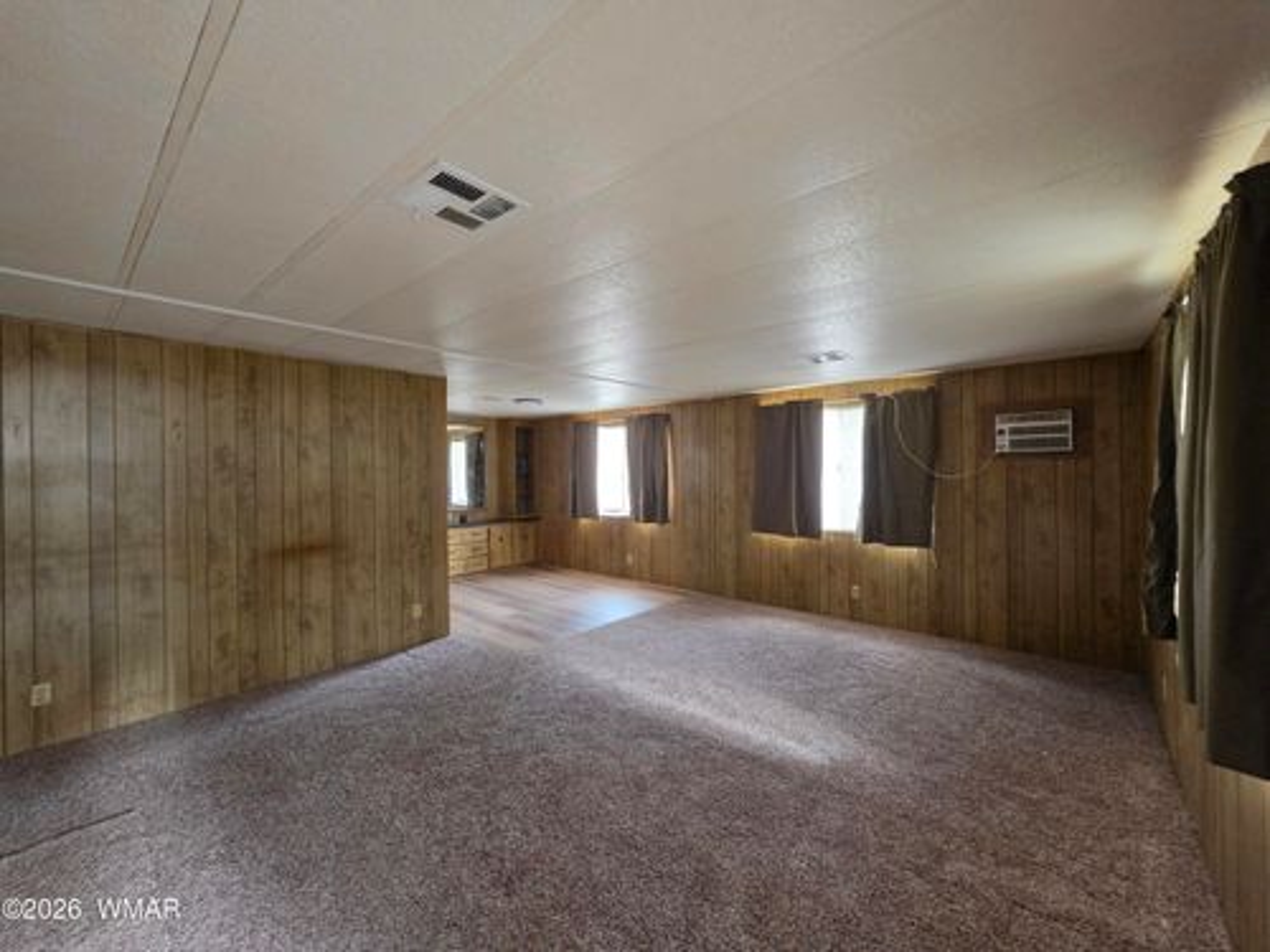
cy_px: 476
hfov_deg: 106.2
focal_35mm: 13
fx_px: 477
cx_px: 635
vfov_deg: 89.9
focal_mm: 2.2
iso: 500
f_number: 1.9
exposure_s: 1/60
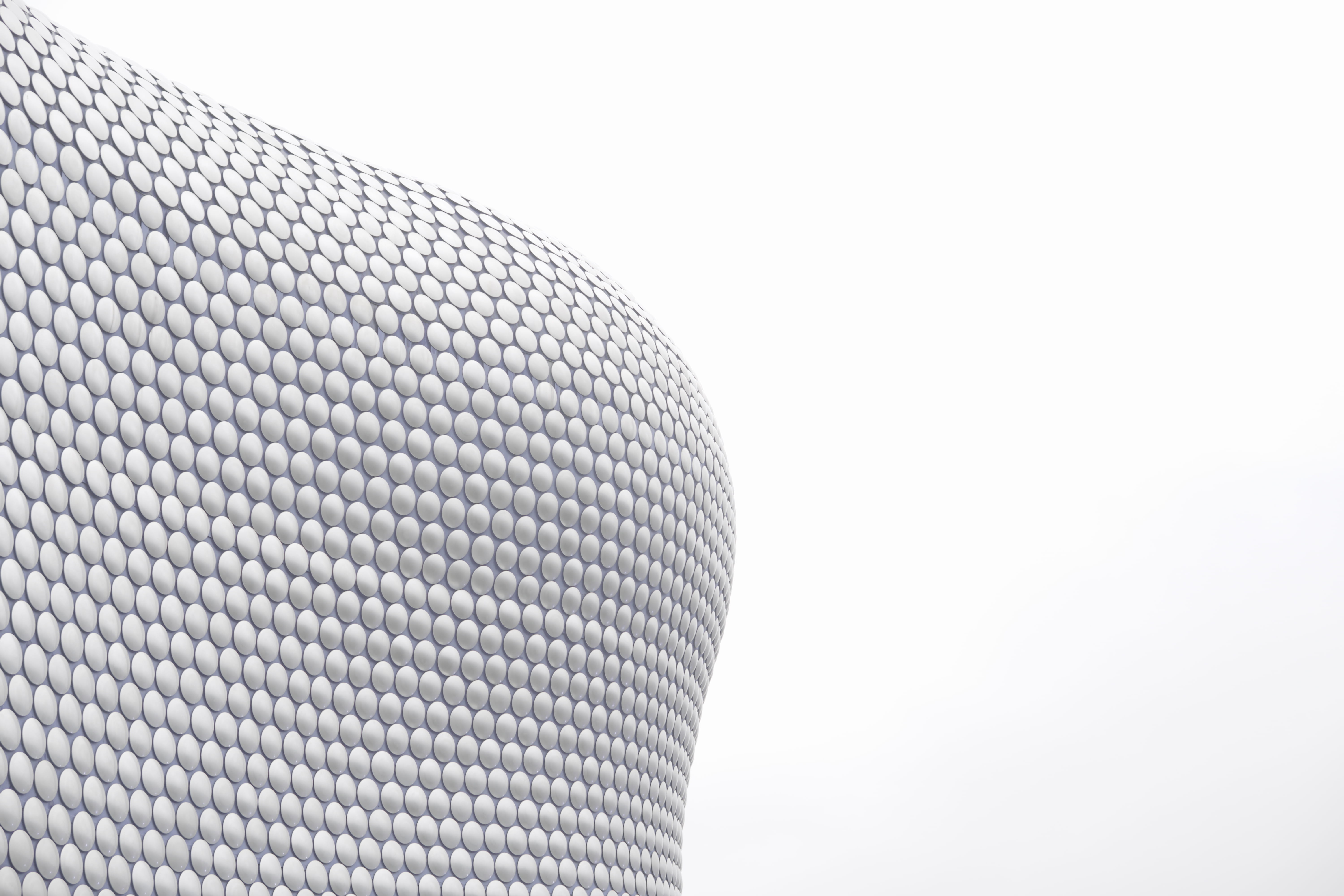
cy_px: 448
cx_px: 672
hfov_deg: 43.6
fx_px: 1680
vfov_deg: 29.9
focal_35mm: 45
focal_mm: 30
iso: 800
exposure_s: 1/50
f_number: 2.8
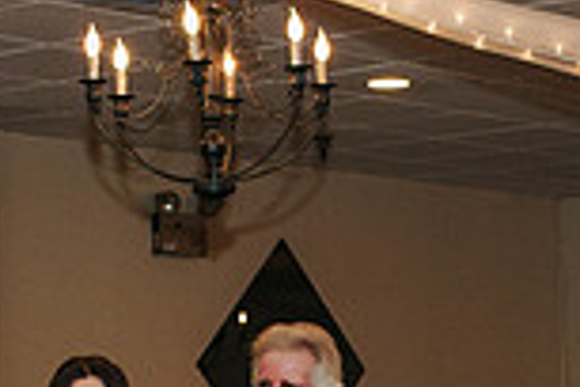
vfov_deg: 8.4
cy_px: 644
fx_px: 2561
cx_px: 240
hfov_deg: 12.9
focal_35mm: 159
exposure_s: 1/200
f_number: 3.2
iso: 800
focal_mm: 35
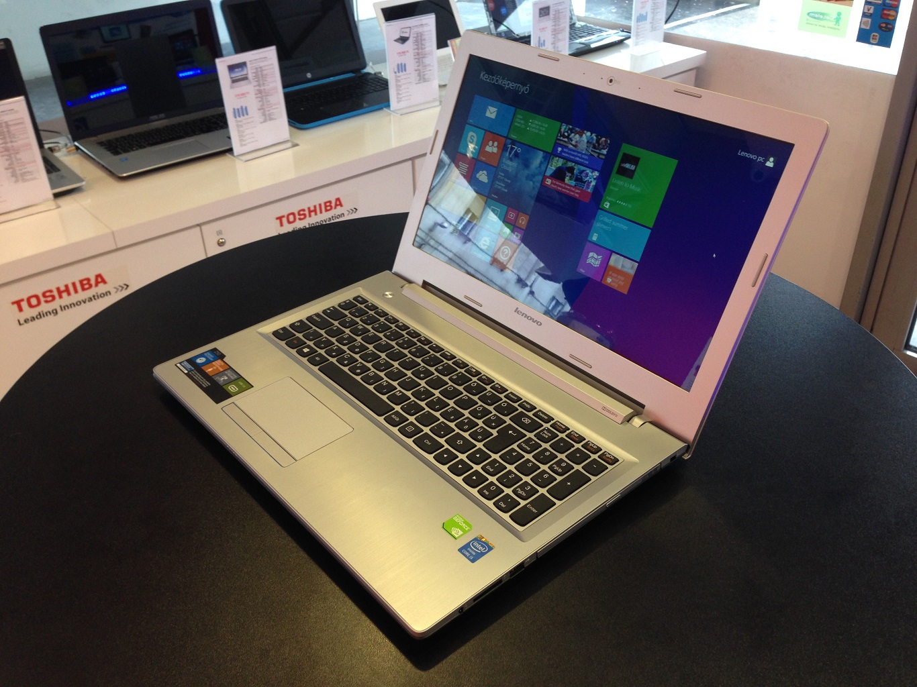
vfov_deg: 42.9
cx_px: 458
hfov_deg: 55.4
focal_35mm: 33
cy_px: 344
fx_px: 874
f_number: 2.4
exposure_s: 1/20
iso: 80
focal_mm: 4.12
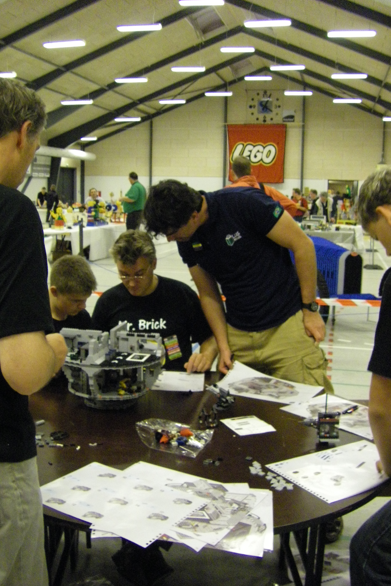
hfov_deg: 33.4
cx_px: 183
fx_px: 652
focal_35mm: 40
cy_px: 293
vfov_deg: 48.5
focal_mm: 6.3
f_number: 3.5
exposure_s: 1/30
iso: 800
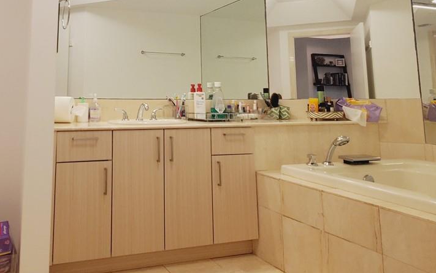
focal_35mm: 31
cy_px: 53
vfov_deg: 39.0
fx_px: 369
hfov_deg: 59.4
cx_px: 137
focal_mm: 1.8
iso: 100
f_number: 2.2
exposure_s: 1/60
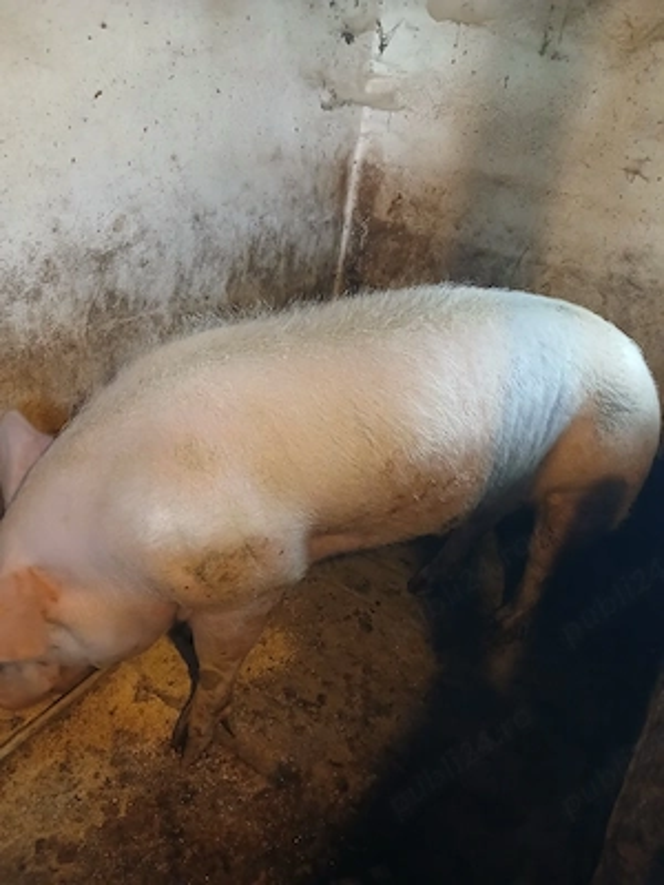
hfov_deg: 51.4
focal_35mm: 27
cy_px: 442
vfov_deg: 65.3
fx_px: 691
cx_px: 332
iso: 800
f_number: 1.8
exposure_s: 1/20
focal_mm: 3.98
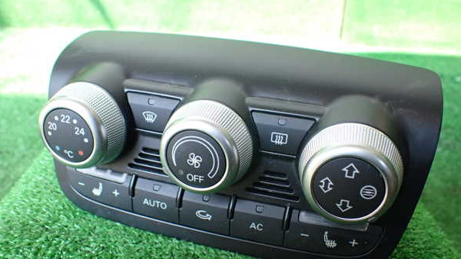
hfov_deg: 59.5
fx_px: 403
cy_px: 147
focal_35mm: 33
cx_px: 230
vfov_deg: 35.6
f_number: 2.3
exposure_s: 1/125
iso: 250
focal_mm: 5.4
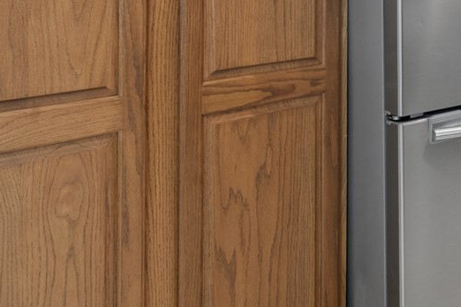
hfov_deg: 32.2
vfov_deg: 23.7
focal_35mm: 52
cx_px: 541
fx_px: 666
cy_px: -64
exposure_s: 1/2.5
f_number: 11
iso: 400
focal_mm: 16
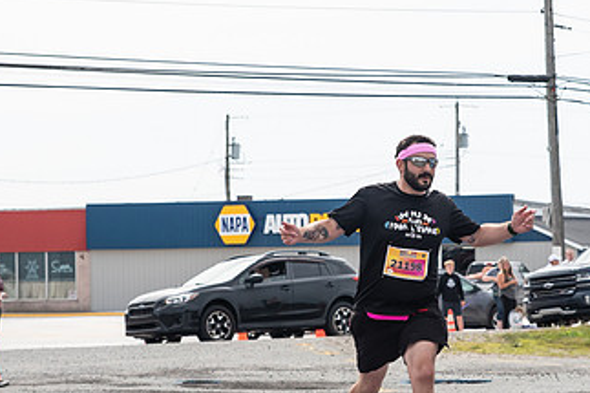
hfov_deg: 17.0
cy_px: 208
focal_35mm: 120
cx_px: 370
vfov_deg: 11.4
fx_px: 1966
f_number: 4
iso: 800
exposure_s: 1/3200
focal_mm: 56
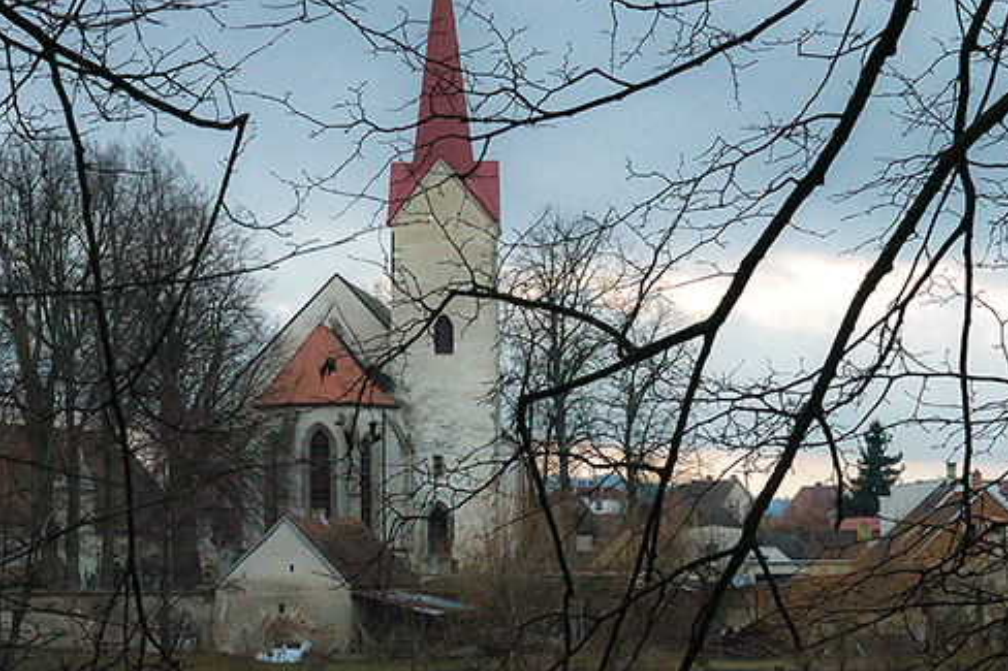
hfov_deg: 16.7
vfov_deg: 11.1
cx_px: 444
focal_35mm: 123
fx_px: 3443
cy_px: 442
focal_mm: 50
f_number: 13
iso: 320
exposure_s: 1/25
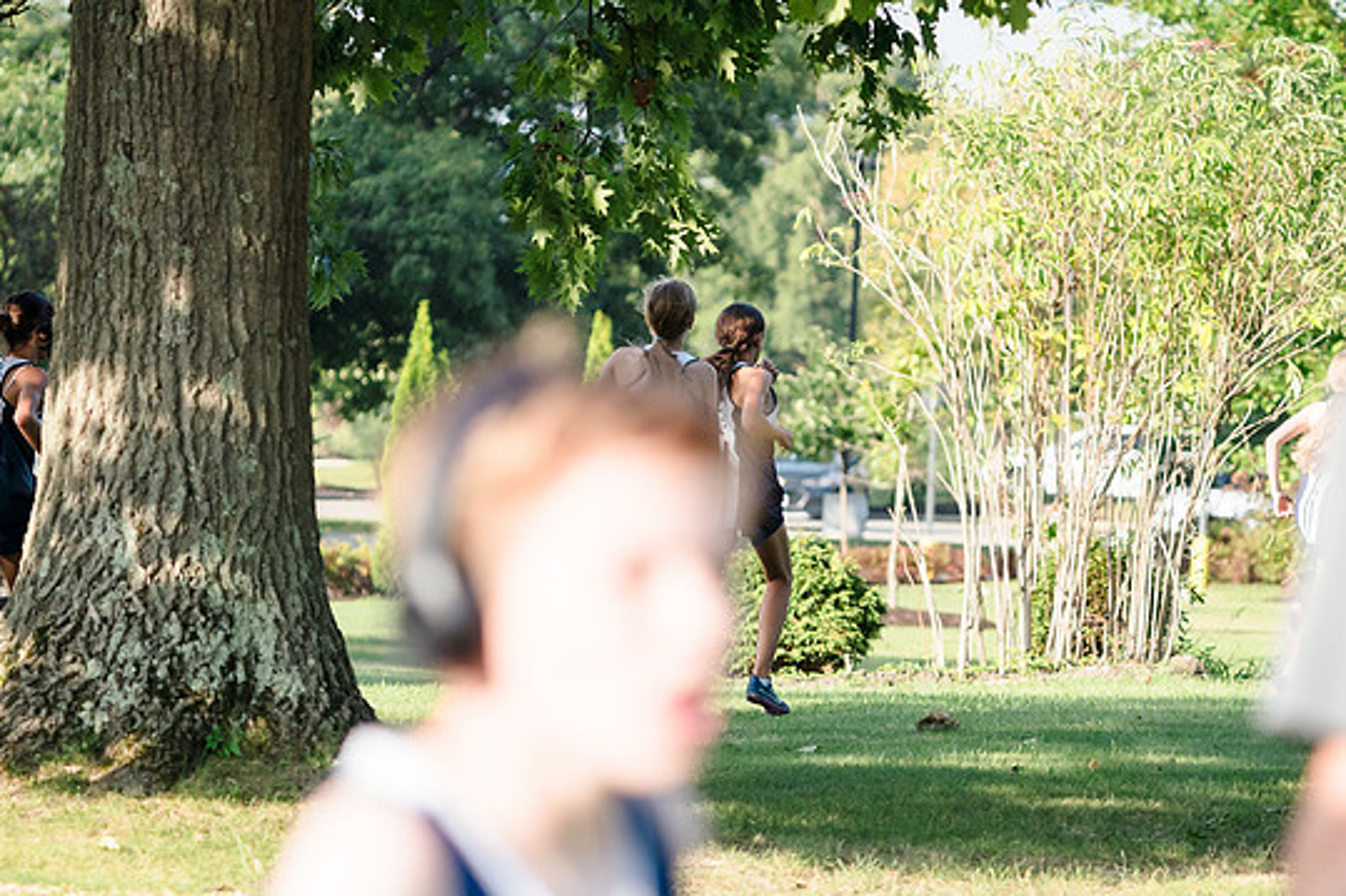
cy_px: 426
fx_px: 12072
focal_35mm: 323
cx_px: 707
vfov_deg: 4.3
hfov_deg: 6.4
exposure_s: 1/1600
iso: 1250
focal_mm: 200
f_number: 5.6
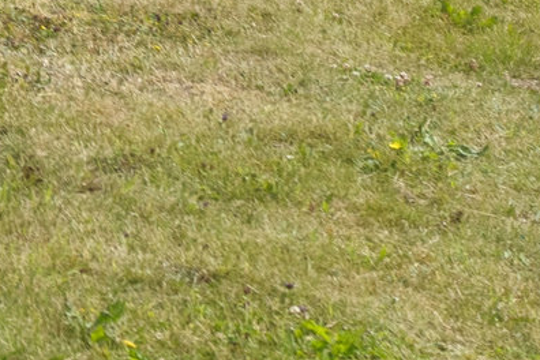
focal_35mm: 265
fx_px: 3975
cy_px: -990
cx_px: -820
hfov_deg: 7.2
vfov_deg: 4.8
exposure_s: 1/1600
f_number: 5
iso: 160
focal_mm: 35
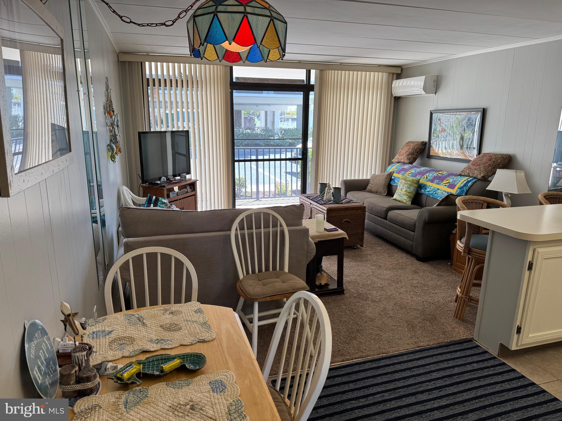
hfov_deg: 71.6
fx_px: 390
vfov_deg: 56.8
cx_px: 281
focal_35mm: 24
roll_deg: -0.9
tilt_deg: -14.4
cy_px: 210
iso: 80
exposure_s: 1/120
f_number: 1.78
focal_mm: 6.76
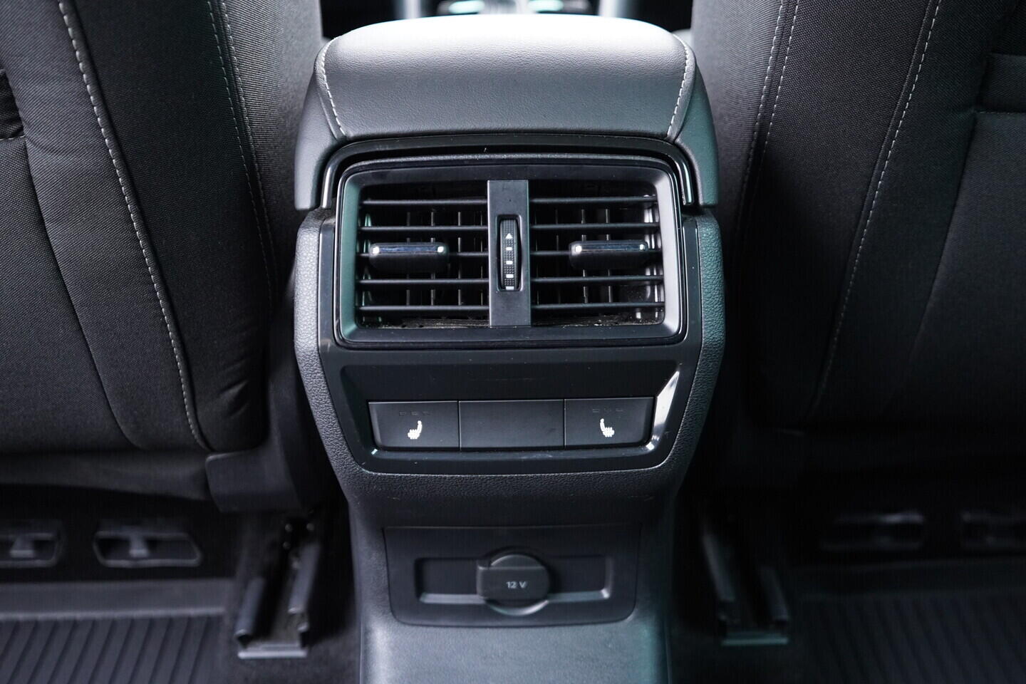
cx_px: 513
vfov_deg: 36.9
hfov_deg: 53.1
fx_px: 1026
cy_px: 342
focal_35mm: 36
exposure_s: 1/40
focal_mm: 24
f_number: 2.8
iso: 2000
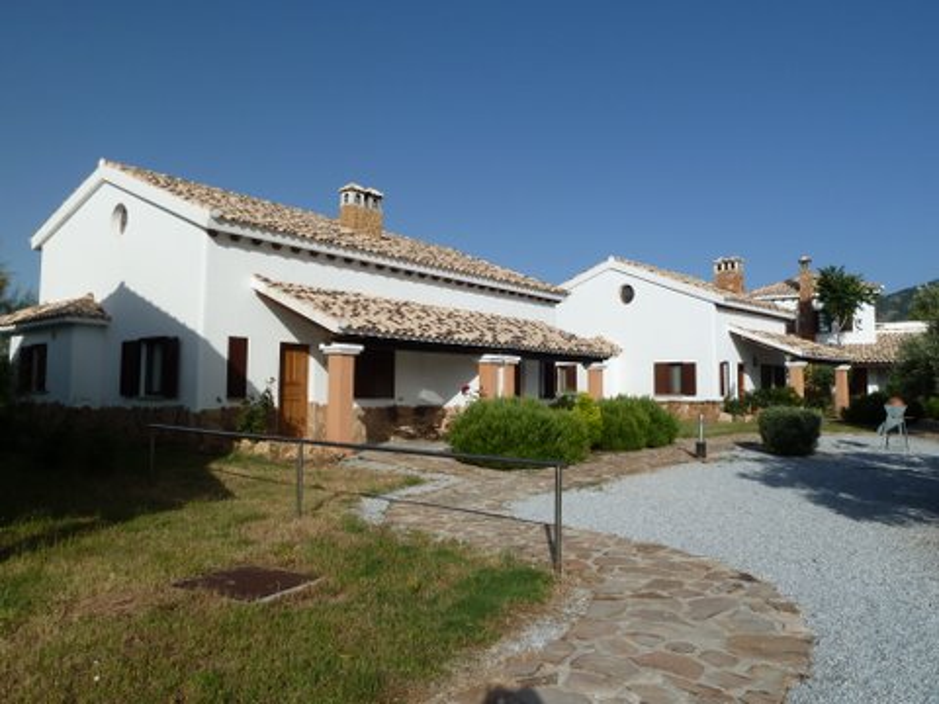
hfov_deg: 69.4
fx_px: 678
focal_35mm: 25
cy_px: 352
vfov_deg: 54.9
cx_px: 470
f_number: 5.6
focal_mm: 4.1
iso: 80
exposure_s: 1/500
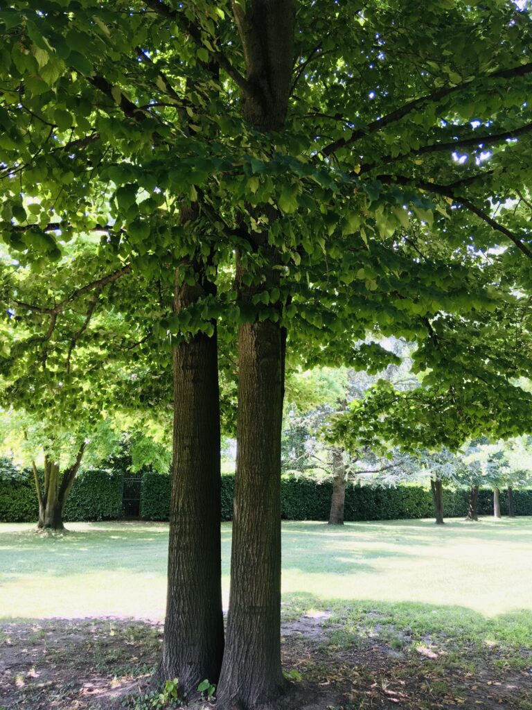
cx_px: 266
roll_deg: -1.8
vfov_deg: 61.7
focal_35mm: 29
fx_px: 594
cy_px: 355
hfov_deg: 48.2
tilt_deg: +13.3
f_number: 2.2
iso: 40
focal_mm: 4.15
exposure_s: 1/100
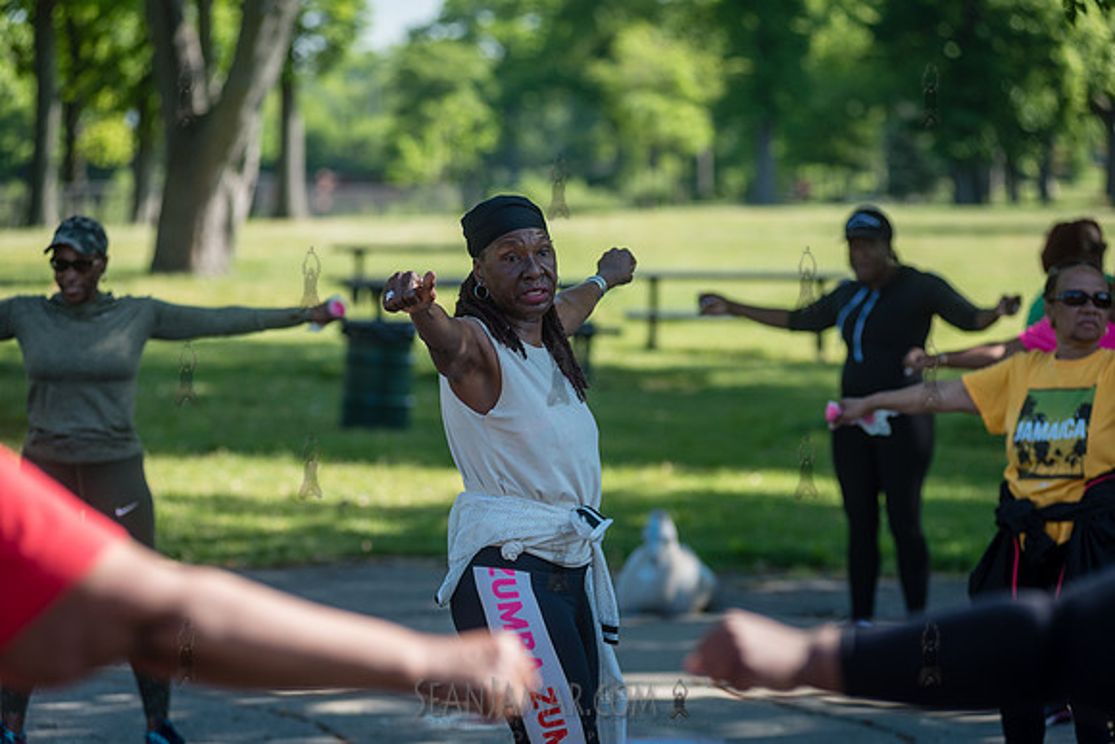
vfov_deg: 10.1
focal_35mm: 135
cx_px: 558
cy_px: 372
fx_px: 4189
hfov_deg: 15.2
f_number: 3.5
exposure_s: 1/800
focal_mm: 135
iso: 200
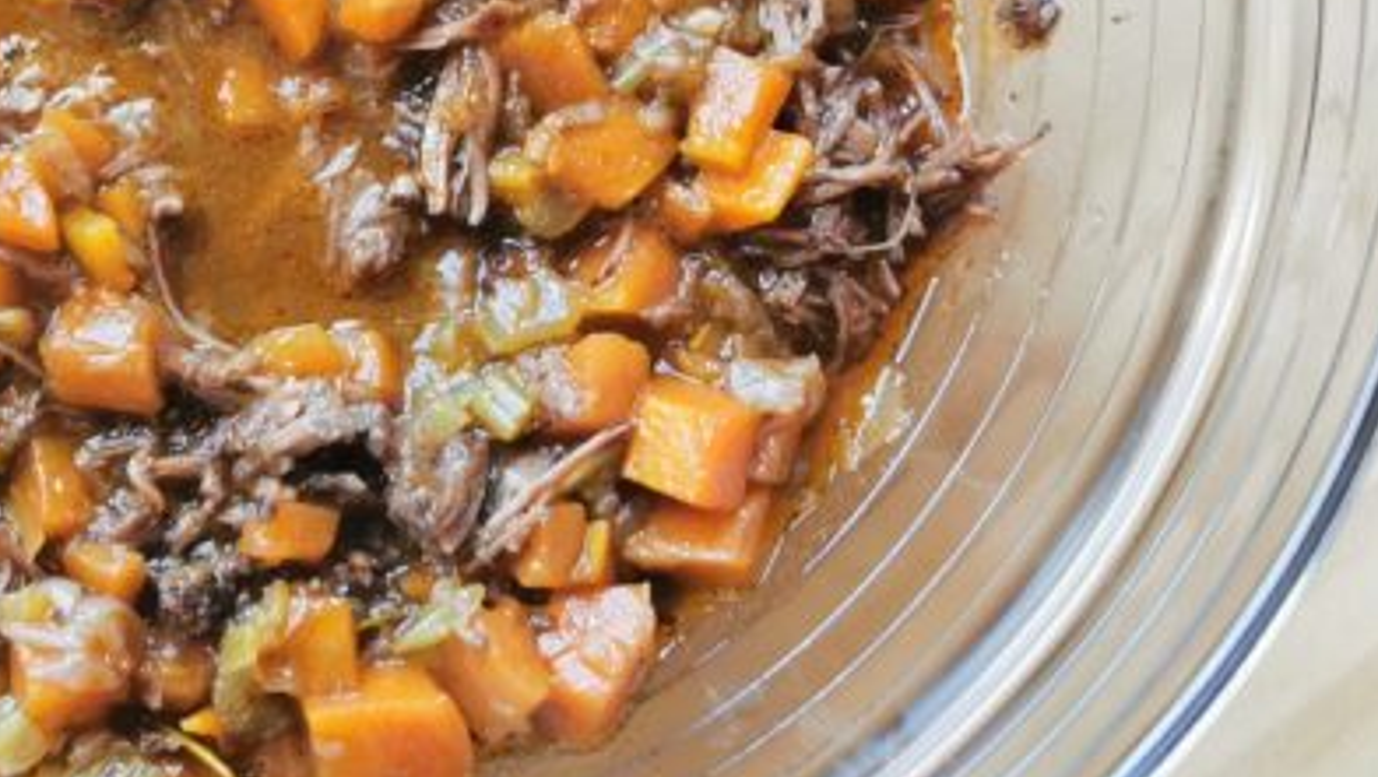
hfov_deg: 36.3
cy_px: 74
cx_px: 155
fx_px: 1974
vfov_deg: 21.7
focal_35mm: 54
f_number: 1.6
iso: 160
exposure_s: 1/50
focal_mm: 5.56
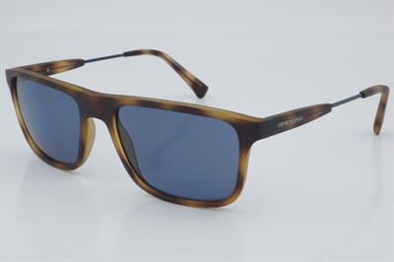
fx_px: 820
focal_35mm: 75
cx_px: 197
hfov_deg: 27.0
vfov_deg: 18.2
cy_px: 131
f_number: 32
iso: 100
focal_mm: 50
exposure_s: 1/4
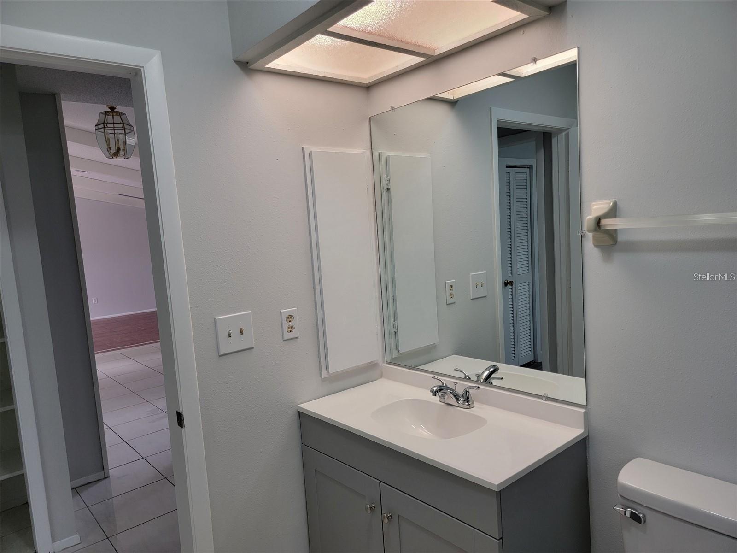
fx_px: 511
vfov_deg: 56.8
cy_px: 276
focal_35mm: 24
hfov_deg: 71.6
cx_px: 368
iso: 64
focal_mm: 6.7
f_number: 1.8
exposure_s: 1/120
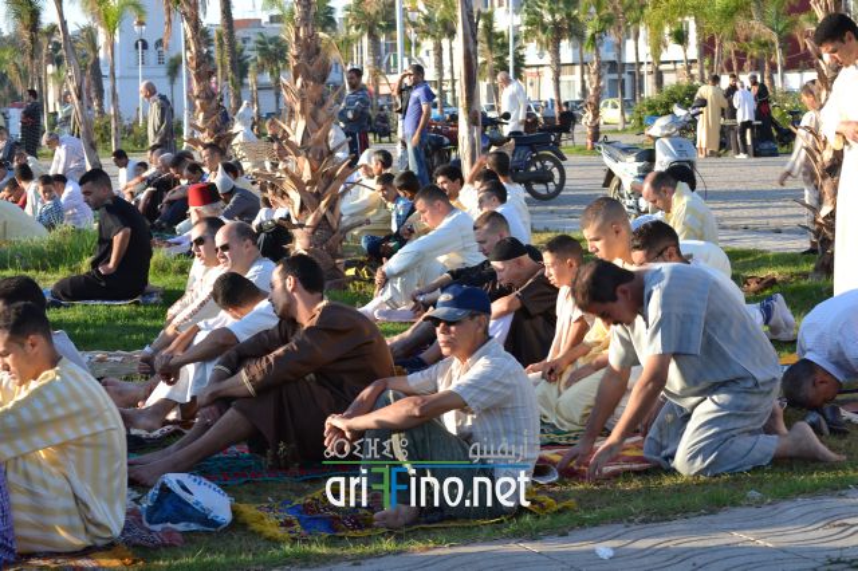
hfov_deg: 24.6
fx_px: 1965
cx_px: 429
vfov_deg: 16.5
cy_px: 286
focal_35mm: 82
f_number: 6.3
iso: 100
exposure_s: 1/160
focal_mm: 55
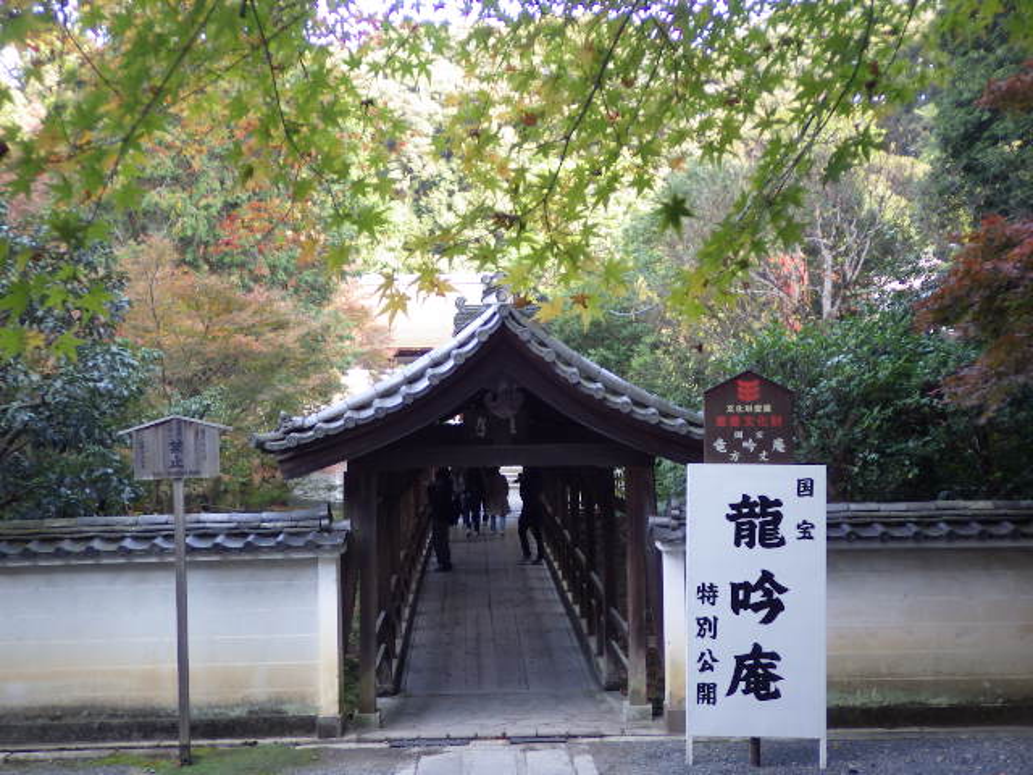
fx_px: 1224
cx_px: 516
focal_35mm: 41
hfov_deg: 45.8
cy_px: 388
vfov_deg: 35.1
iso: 125
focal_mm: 7.3
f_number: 2.8
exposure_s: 1/60
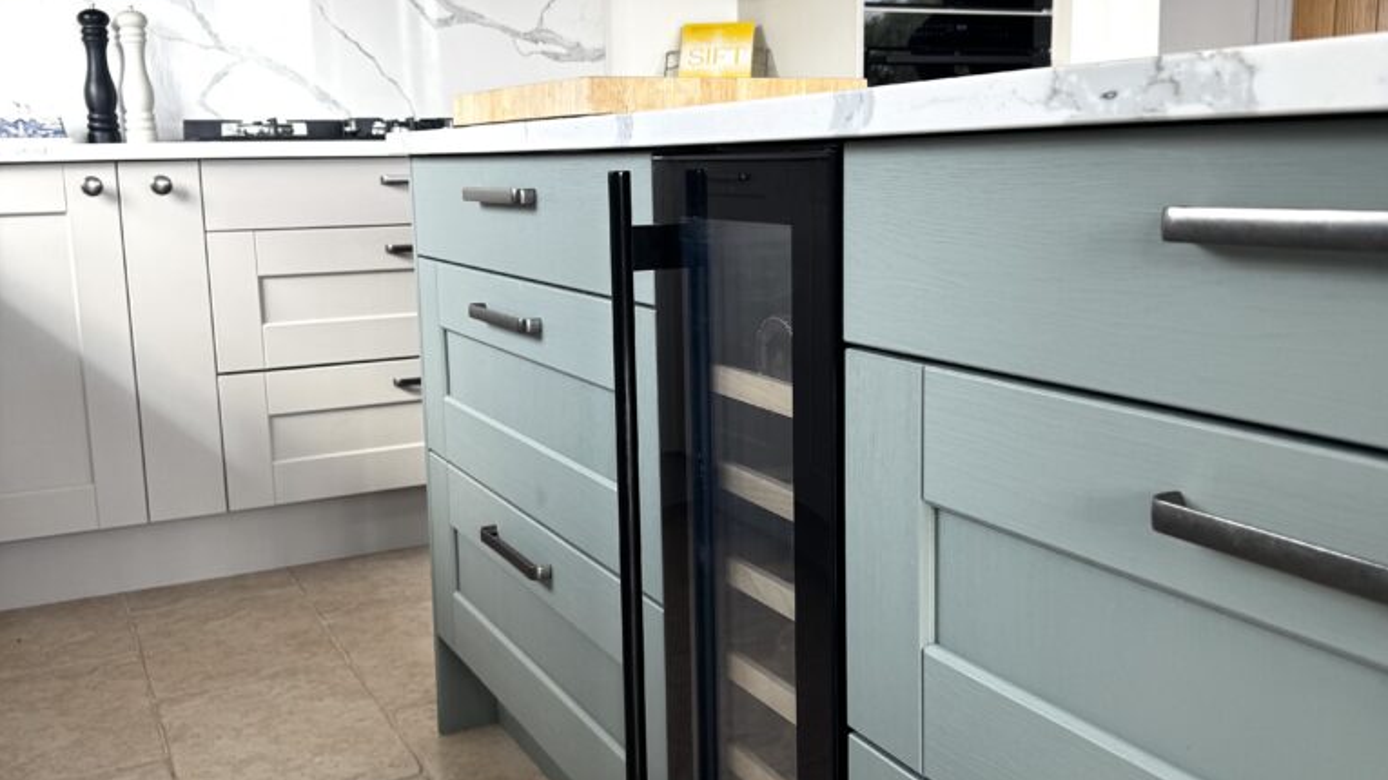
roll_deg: +2.3
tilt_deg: -7.5
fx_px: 1288
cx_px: 693
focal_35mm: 35
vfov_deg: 33.7
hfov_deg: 56.6
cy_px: 390
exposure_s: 1/121
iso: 80
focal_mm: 6.76
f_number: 1.78
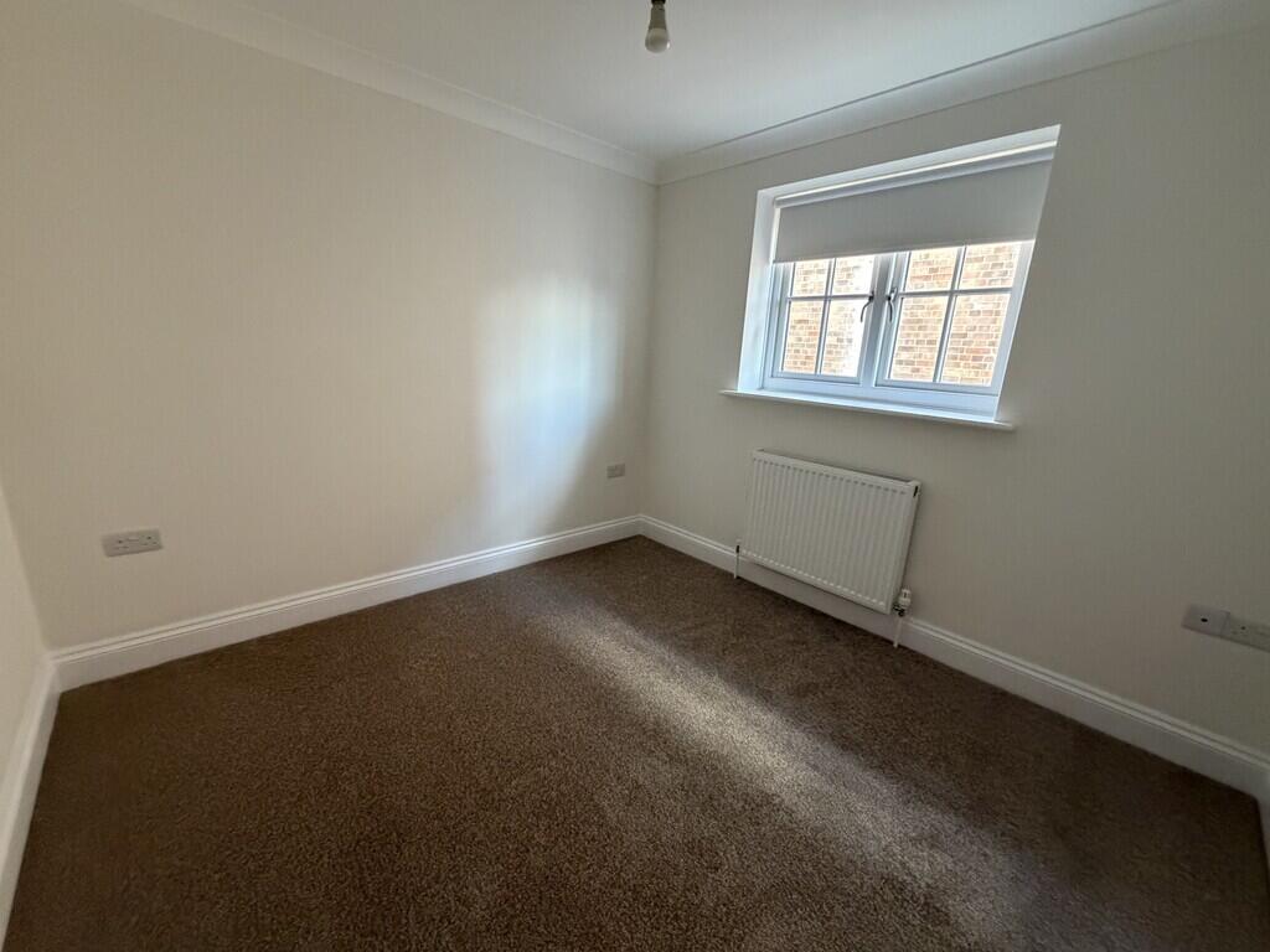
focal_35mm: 14
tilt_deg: -13.9
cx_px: 635
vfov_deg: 85.7
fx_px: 514
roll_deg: -2.5
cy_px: 476
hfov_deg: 102.1
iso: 640
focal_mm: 2.22
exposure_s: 1/60
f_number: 2.2
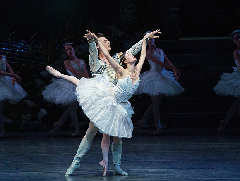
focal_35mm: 425
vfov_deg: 3.5
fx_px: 2953
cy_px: 88
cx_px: 124
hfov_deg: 4.7
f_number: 5.6
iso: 8000
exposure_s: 1/250
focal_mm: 358
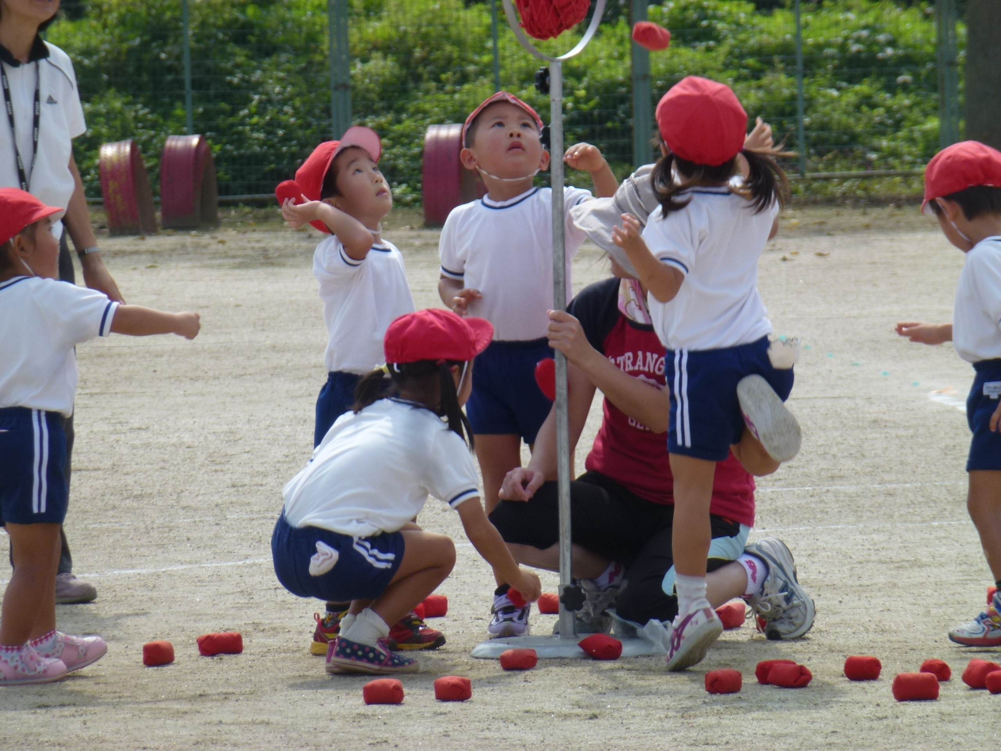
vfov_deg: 3.9
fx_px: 11104
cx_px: 500
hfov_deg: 5.2
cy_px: 376
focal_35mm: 384
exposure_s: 1/400
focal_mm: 68.8
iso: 100
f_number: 5.9
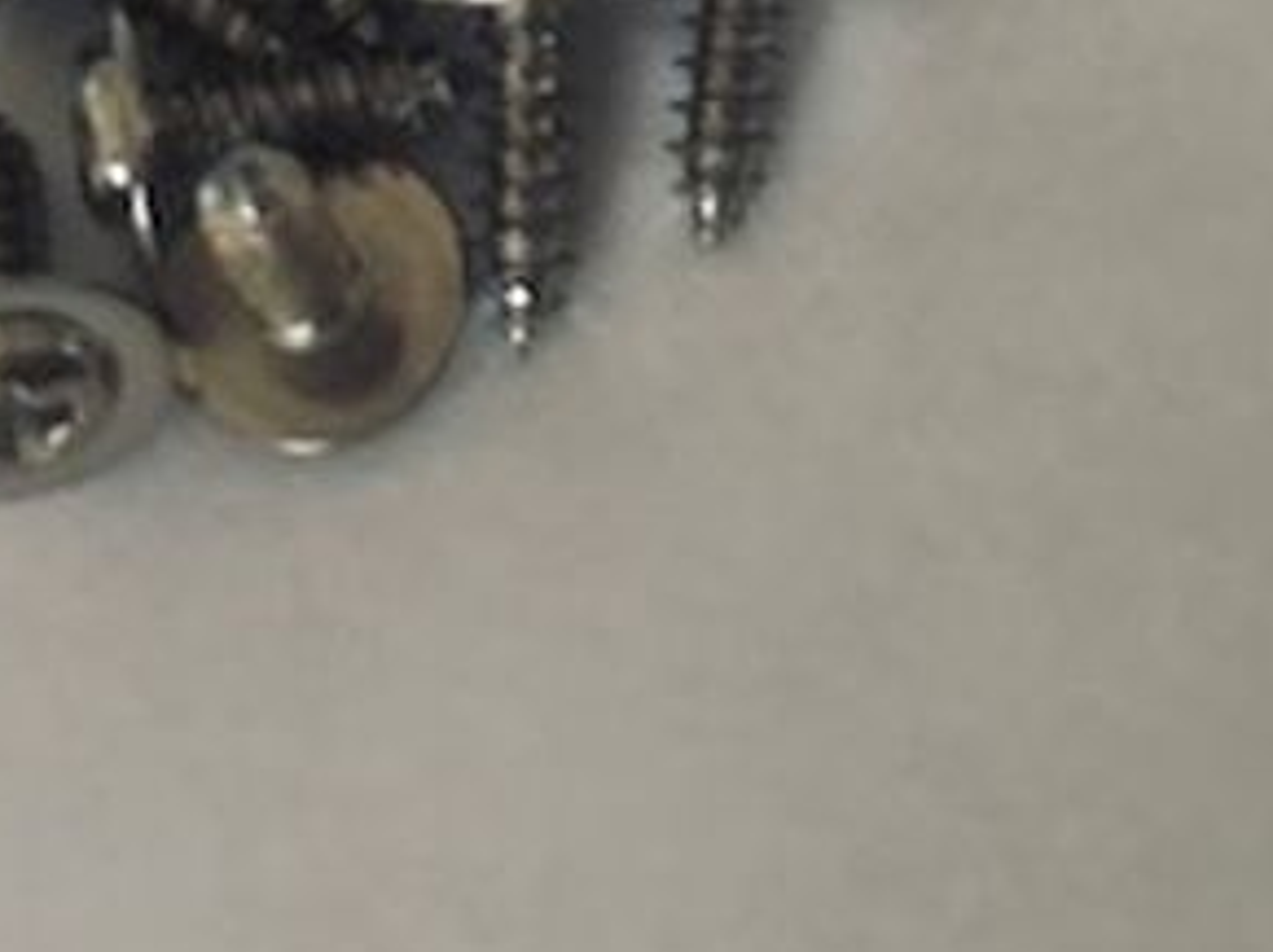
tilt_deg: -61.1
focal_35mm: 99
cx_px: 786
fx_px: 3638
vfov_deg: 13.9
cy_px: -496
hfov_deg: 19.8
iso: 32
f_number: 1.8
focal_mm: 3.99
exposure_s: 1/100
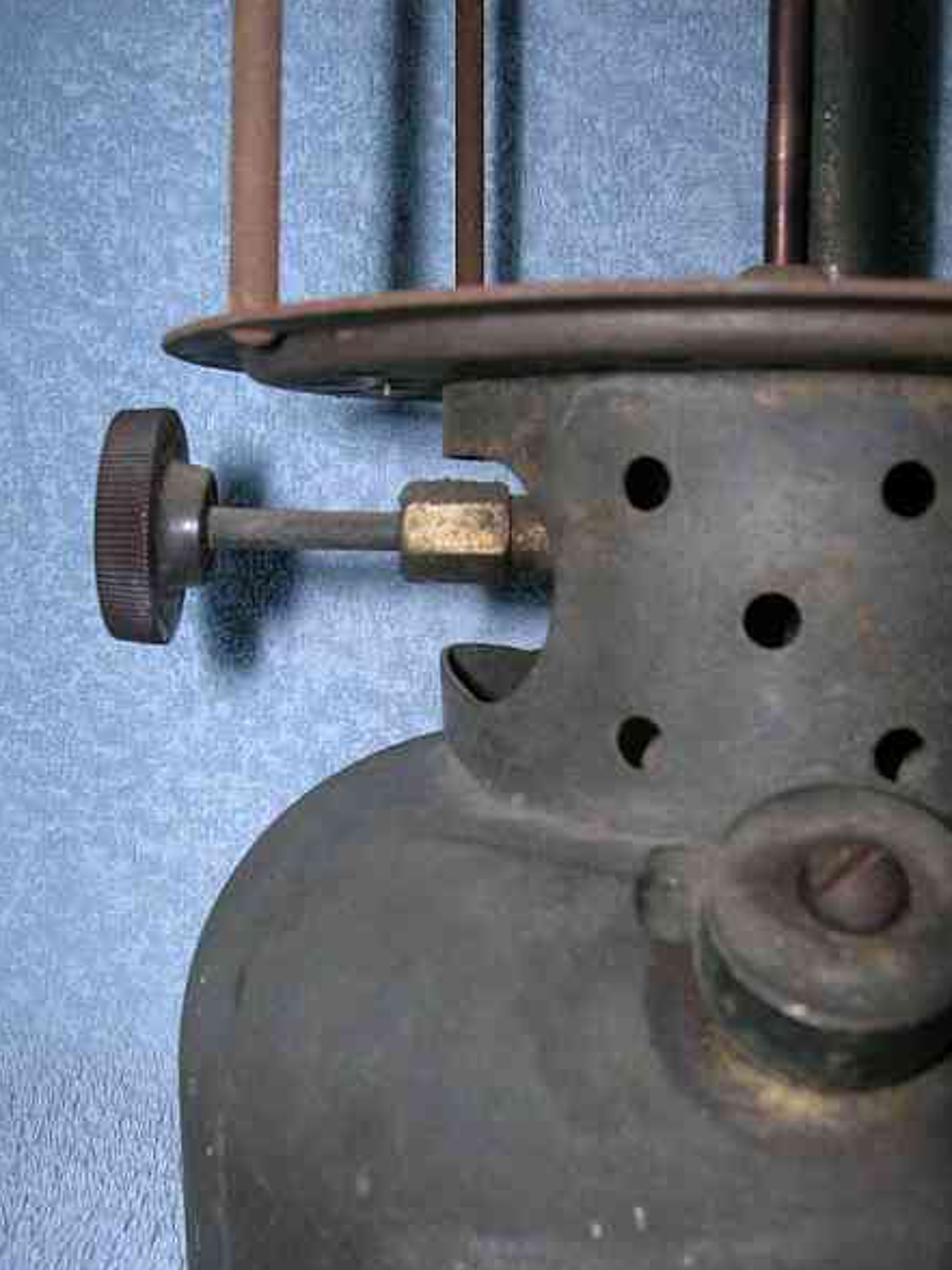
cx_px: 477
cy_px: 637
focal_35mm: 37
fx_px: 1357
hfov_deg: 38.7
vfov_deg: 50.1
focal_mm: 5.7
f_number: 4.9
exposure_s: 1/60.1
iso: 50
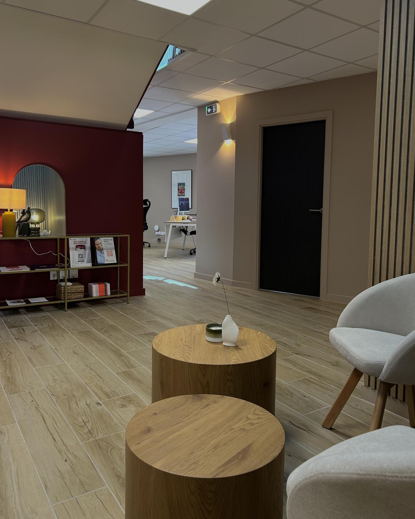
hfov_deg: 51.5
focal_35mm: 28
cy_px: 243
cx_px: 203
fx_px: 430
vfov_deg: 62.2
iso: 80
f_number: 1.5
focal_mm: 5.7
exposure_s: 1/100
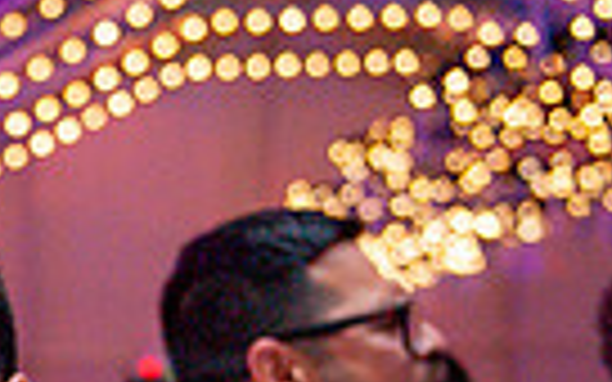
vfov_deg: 8.7
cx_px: -274
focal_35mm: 148
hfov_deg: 13.4
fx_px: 2468
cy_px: 508
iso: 2500
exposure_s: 1/200
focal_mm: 34
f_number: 2.8
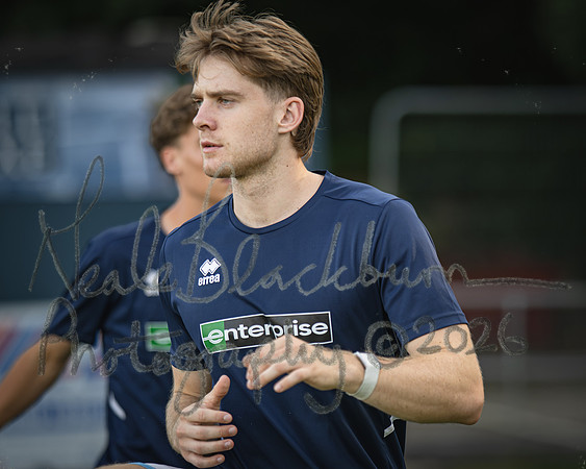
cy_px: 234
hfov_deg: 8.5
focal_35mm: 228
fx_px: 3947
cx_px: 352
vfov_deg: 6.8
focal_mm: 135
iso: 400
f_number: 1.8
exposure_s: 1/2000
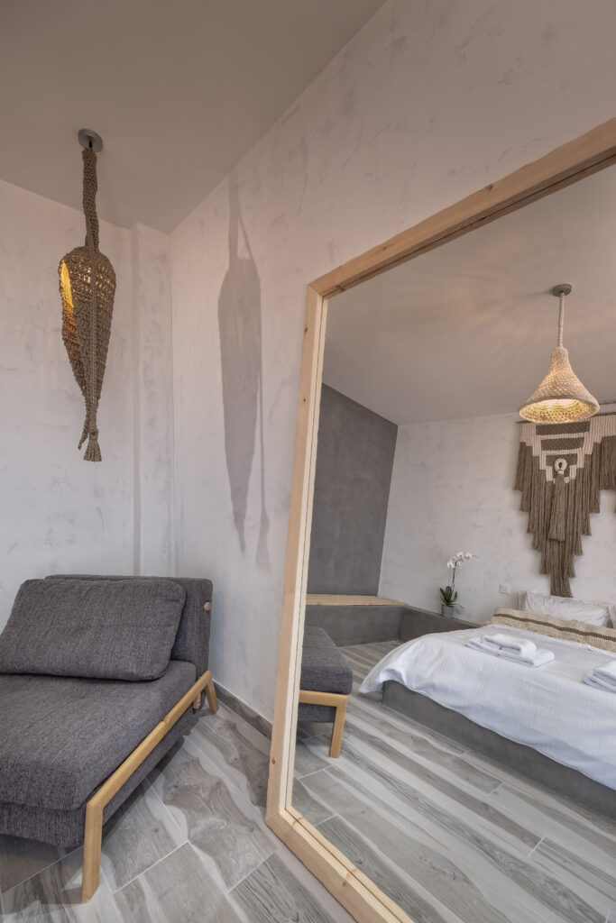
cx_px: 308
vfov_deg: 100.4
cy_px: 462
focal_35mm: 15
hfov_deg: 77.3
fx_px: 385
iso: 200
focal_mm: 9.7
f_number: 8
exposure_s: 1/3
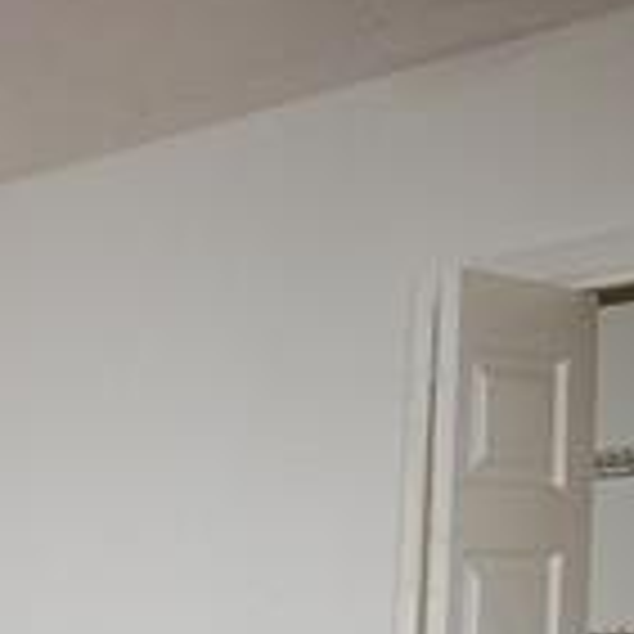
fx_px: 1801
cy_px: 852
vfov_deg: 18.4
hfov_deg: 15.4
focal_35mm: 87
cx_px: -688
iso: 400
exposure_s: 1/60
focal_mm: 15
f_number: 5
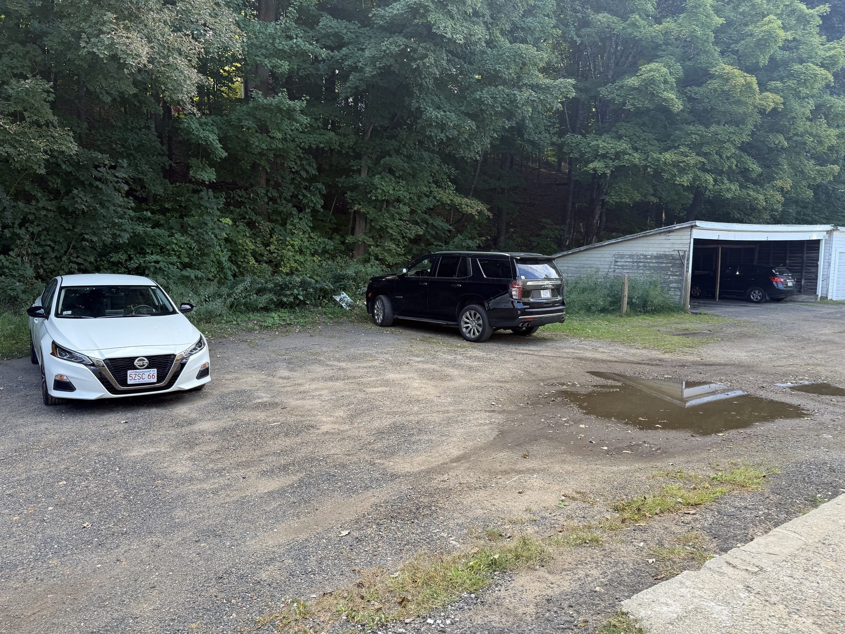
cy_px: 317
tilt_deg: -3.2
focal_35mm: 24
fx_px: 586
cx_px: 422
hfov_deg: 71.6
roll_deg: +1.1
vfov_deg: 56.8
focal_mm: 6.76
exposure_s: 1/163
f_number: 1.78
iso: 64
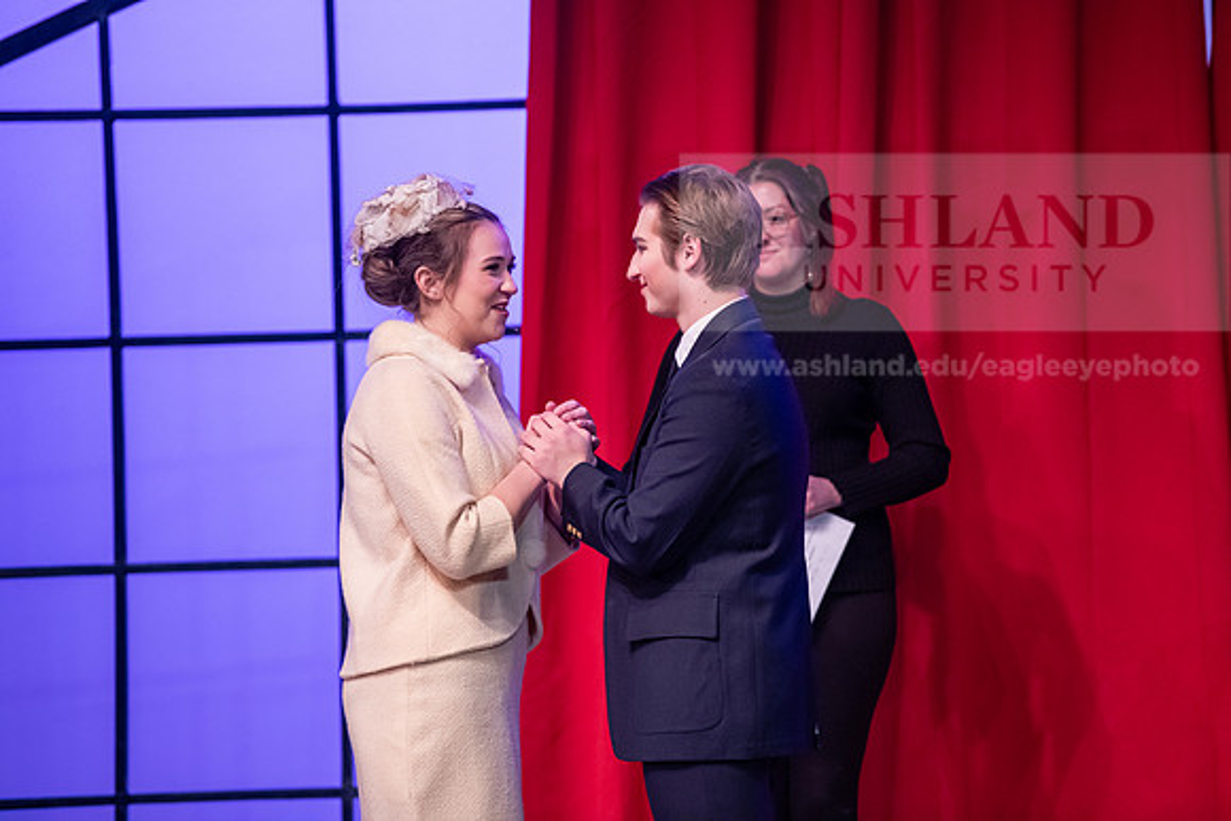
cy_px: 410
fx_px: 6327
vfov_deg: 7.4
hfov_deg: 11.1
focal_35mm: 185
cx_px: 616
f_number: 3.2
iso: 3200
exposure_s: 1/200
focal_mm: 185
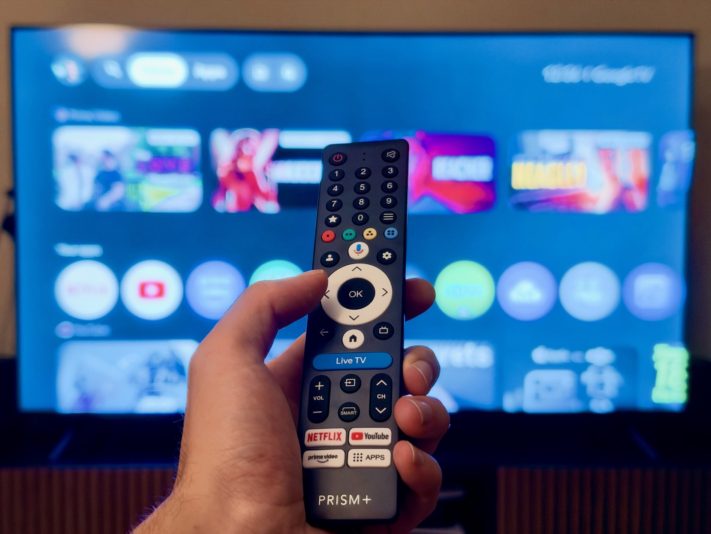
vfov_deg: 30.3
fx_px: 986
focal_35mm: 48
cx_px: 356
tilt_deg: -4.8
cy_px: 267
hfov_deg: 39.7
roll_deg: -0.1
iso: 400
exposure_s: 1/30
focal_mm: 6.93
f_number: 1.48
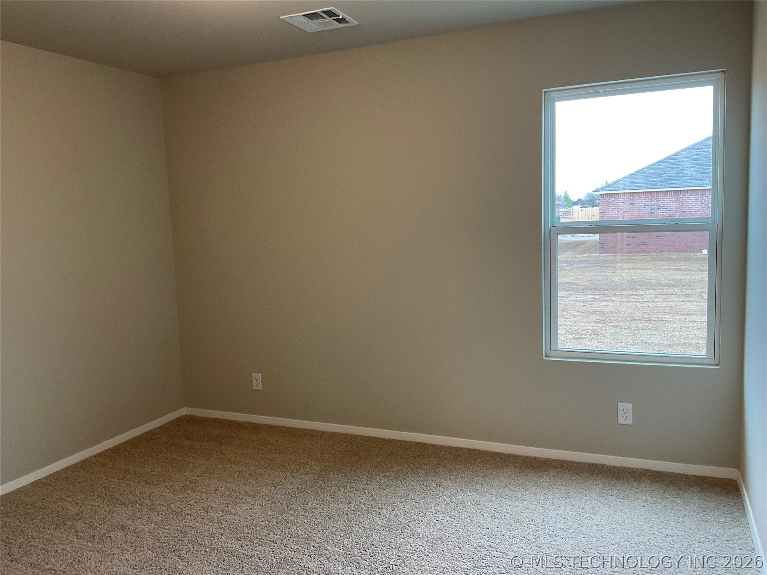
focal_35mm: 29
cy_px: 288
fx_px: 643
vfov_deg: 48.2
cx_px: 384
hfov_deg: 61.7
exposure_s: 1/60
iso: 80
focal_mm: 3
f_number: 1.8
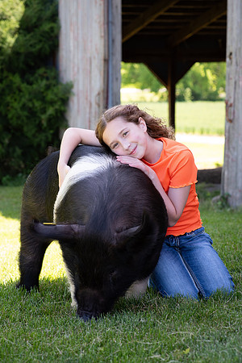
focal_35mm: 85
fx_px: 857
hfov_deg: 16.1
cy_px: 182
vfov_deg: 23.9
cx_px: 121
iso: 450
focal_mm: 85
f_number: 5.6
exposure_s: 1/200
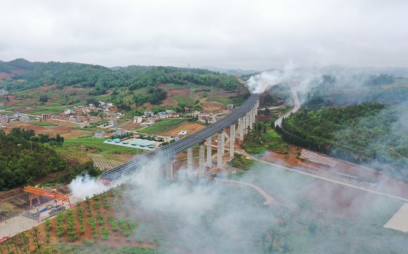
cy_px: 122
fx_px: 322
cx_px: 202
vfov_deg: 43.1
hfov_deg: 64.7
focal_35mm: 29
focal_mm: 10.26
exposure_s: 1/400
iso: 100
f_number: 3.2
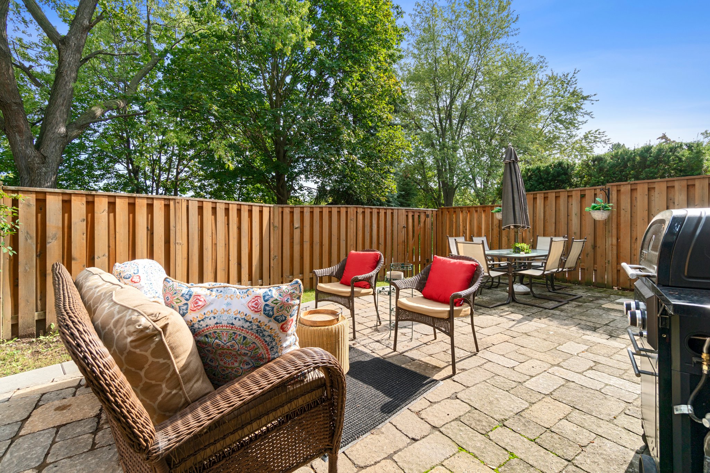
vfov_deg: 77.3
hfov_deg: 100.4
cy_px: 236
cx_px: 355
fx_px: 296
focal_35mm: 15
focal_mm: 10
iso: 100
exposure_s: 1/100
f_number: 6.3
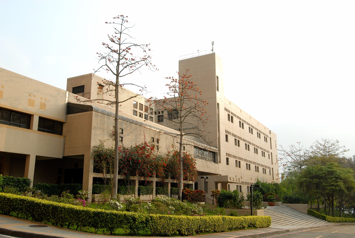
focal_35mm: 33
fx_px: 326
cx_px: 178
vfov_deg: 40.1
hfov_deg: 57.2
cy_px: 119
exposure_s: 1/100
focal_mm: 22
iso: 200
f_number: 11
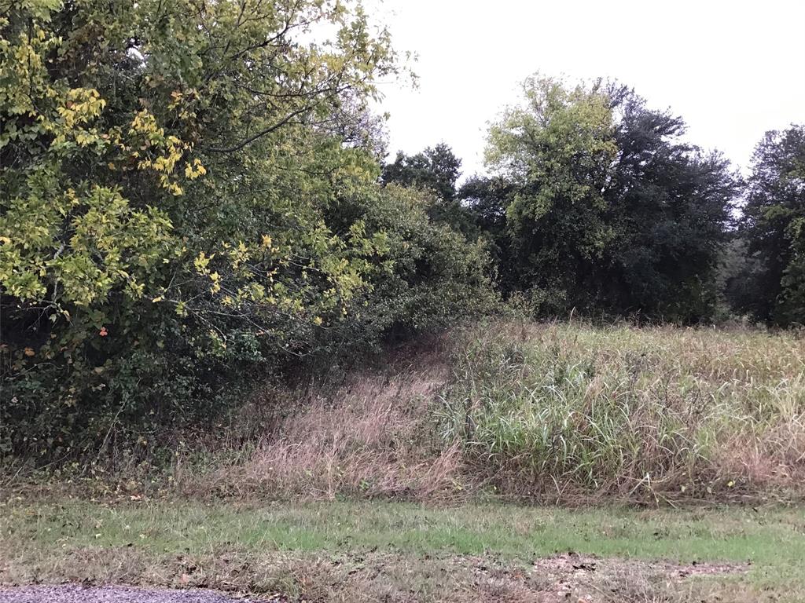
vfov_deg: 45.4
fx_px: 721
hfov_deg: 58.4
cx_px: 402
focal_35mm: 31
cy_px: 302
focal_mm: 3.3
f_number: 2.4
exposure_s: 1/30
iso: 64
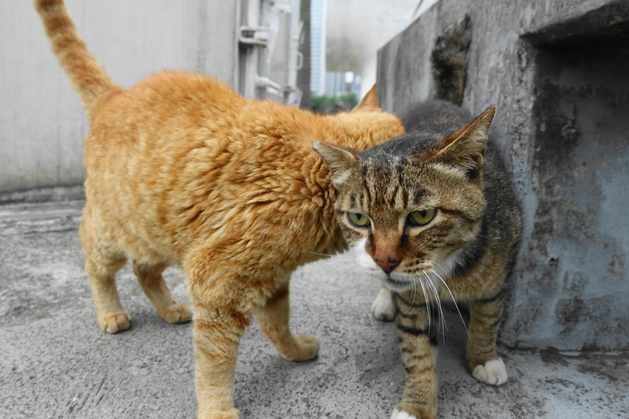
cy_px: 210
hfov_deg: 73.7
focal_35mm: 24
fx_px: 419
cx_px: 314
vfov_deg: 53.1
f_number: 3.2
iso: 250
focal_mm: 8.8
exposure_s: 1/160
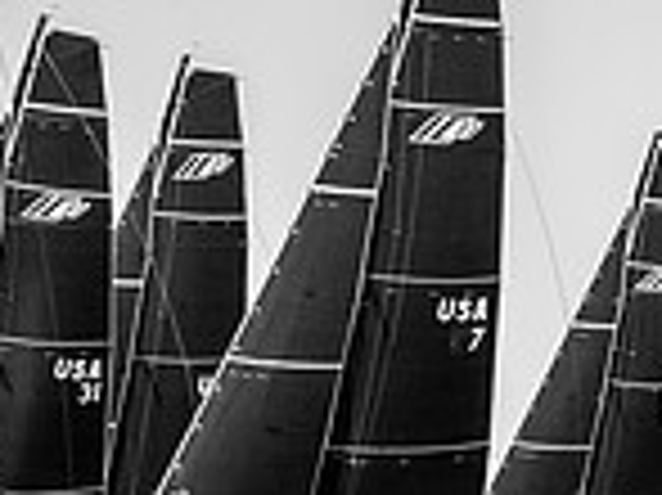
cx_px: 88
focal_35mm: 397
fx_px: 7586
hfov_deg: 5.0
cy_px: -383
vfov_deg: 3.7
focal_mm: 100
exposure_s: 1/2000
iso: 250
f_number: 5.6
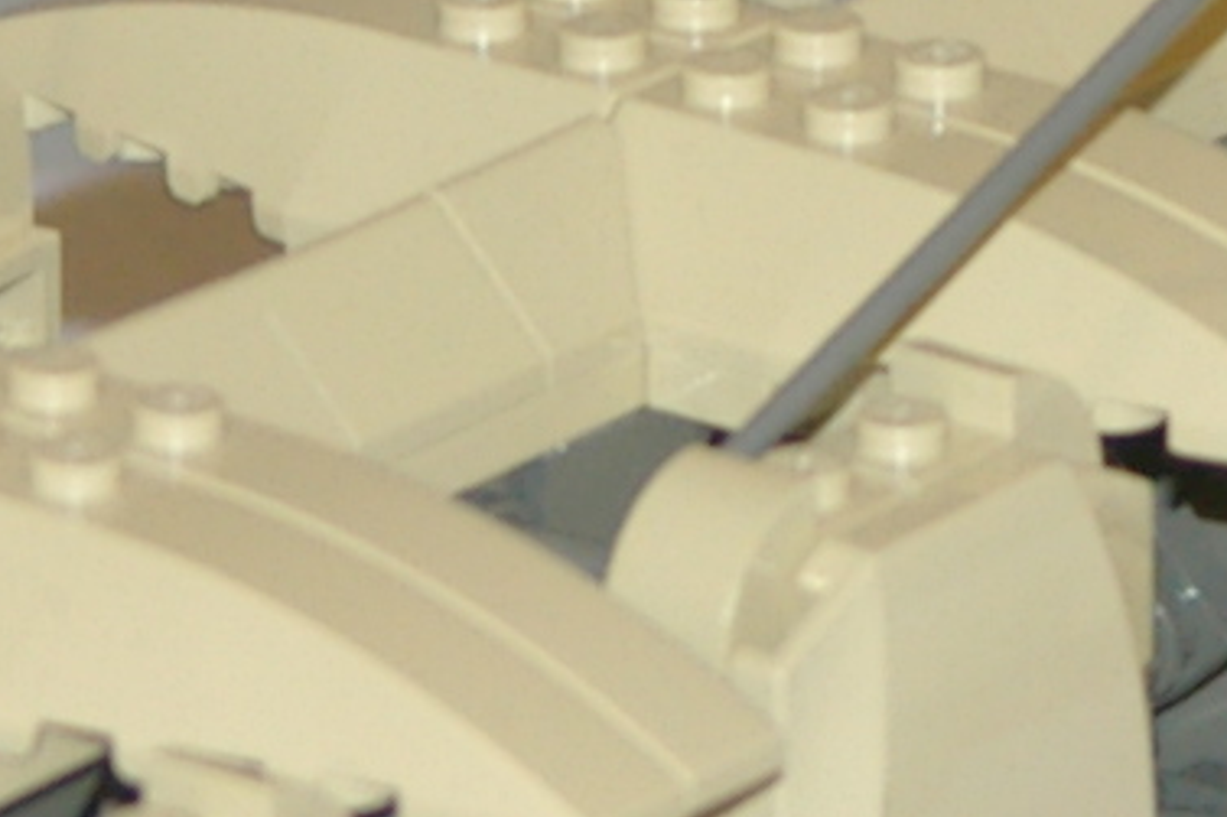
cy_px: -159
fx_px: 22450
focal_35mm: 659
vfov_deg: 2.1
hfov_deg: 3.1
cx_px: 1556
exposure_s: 1/60
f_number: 4.5
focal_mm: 55
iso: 400
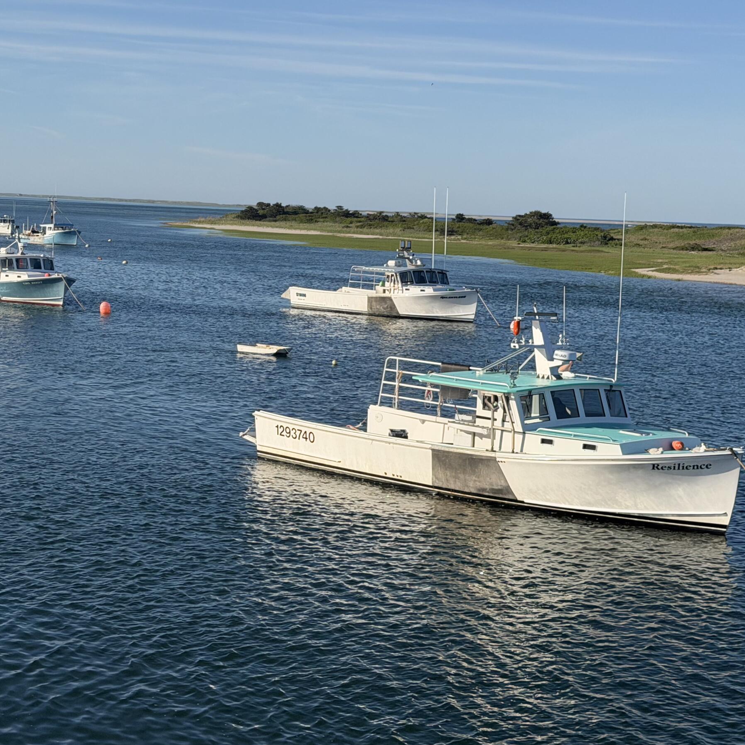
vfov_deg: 24.3
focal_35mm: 71
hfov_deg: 24.2
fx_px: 1729
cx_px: 237
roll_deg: -1.8
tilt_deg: -5.2
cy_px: 361
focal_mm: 6.76
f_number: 1.78
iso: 64
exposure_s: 1/5587
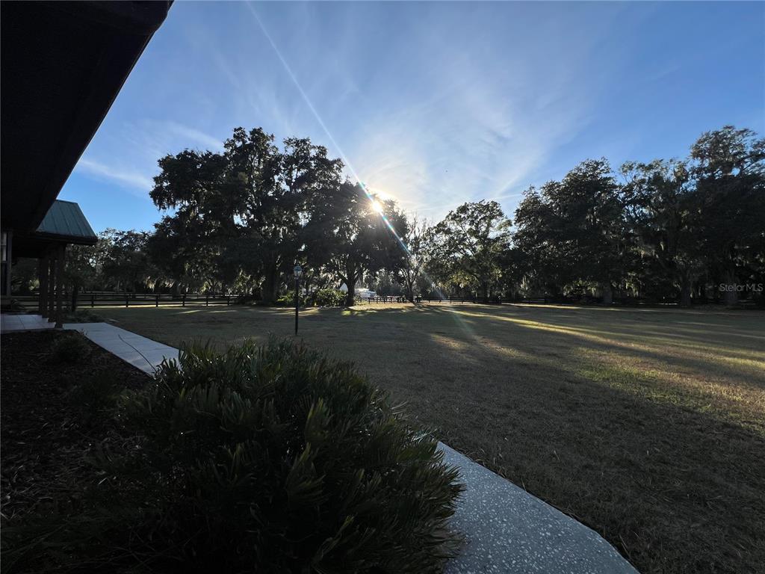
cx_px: 382
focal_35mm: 13
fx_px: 287
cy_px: 287
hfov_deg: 106.2
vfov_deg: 89.9
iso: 32
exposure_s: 1/2273
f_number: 1.8
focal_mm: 1.57
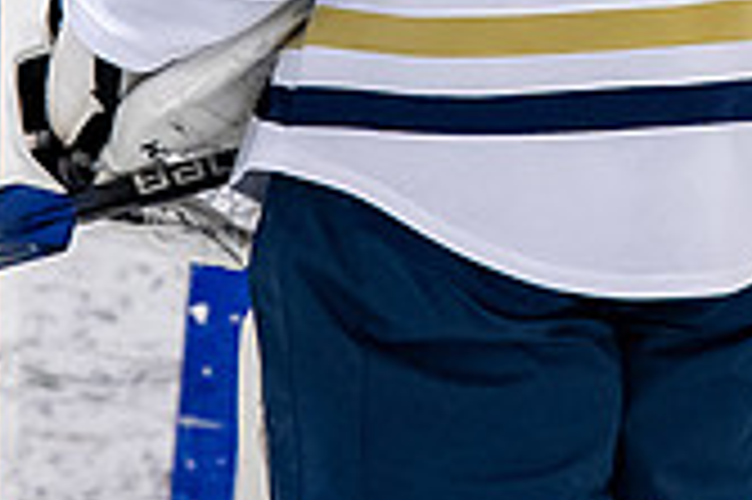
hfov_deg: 1.6
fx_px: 26482
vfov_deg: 1.1
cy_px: -340
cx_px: 672
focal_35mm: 1269
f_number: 3.2
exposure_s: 1/800
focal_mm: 200
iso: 2000
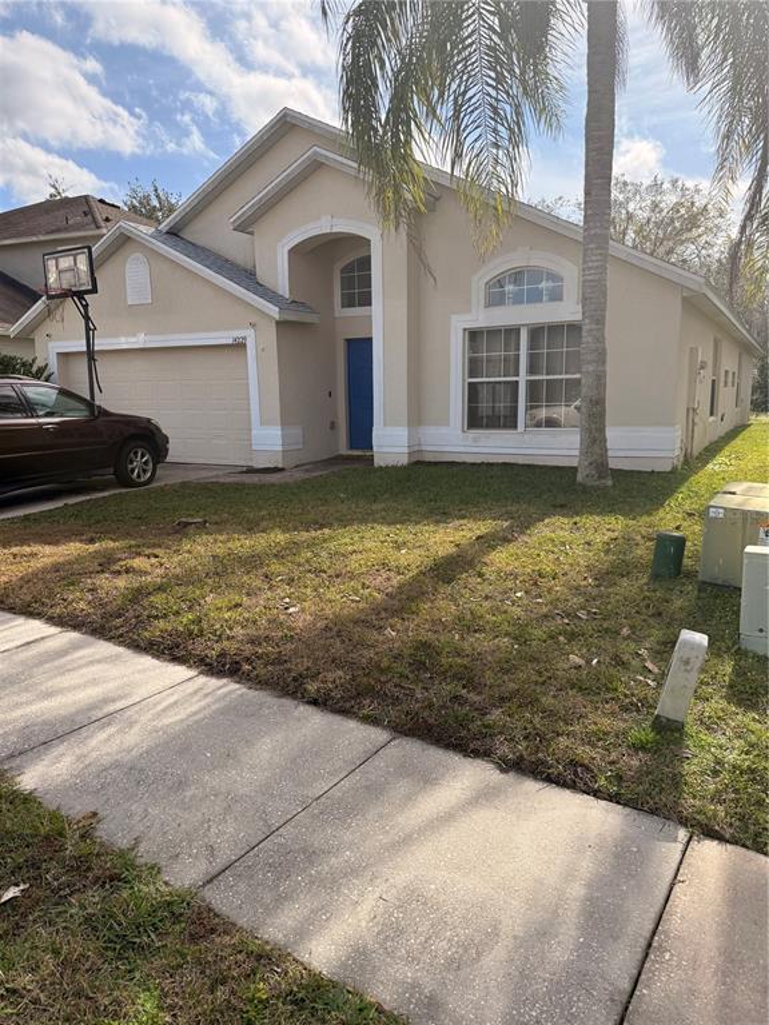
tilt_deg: -7.7
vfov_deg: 71.6
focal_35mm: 24
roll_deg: +1.7
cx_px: 384
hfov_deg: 56.8
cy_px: 512
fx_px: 711
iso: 100
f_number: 1.78
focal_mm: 6.76
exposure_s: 1/5714
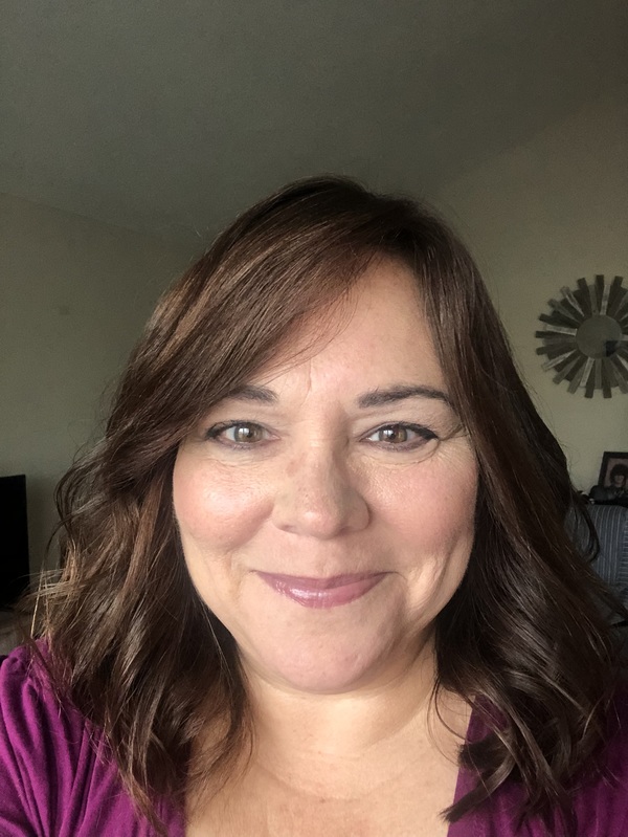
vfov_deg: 56.8
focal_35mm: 32
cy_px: 418
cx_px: 314
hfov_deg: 44.2
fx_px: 773
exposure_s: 1/60
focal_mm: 2.87
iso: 200
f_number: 2.2
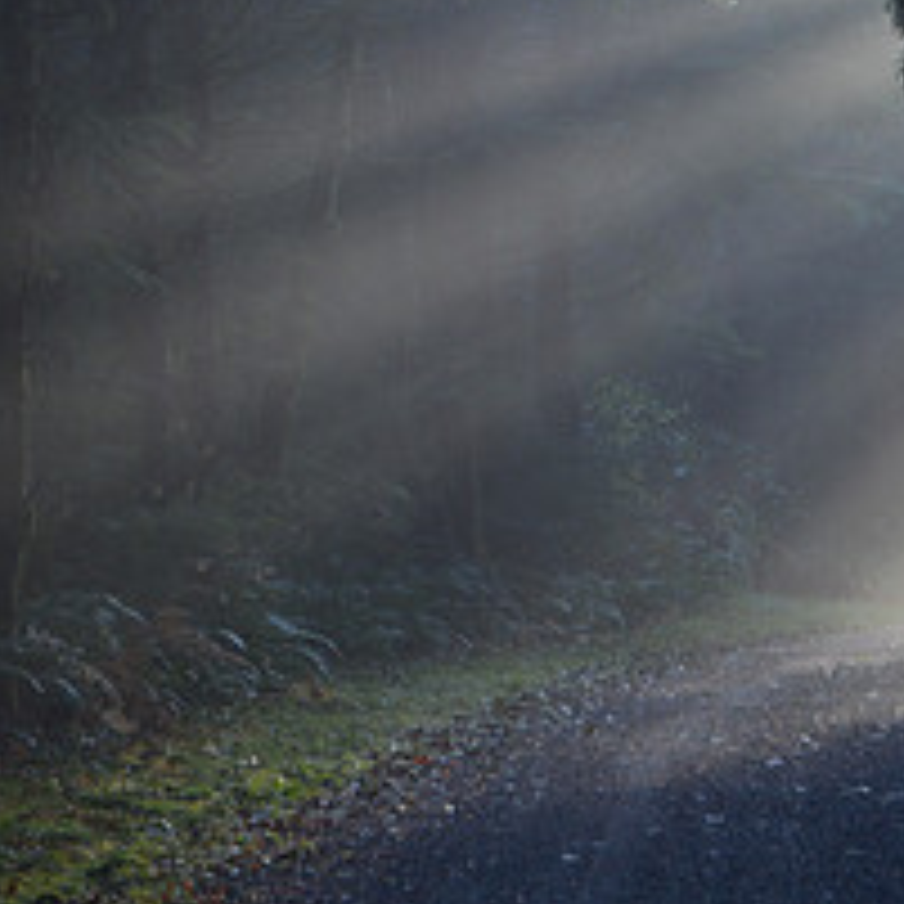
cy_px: 270
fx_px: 4637
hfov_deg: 11.1
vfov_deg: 11.1
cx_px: 616
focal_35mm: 157
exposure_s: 1/60
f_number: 5.6
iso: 400
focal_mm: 55
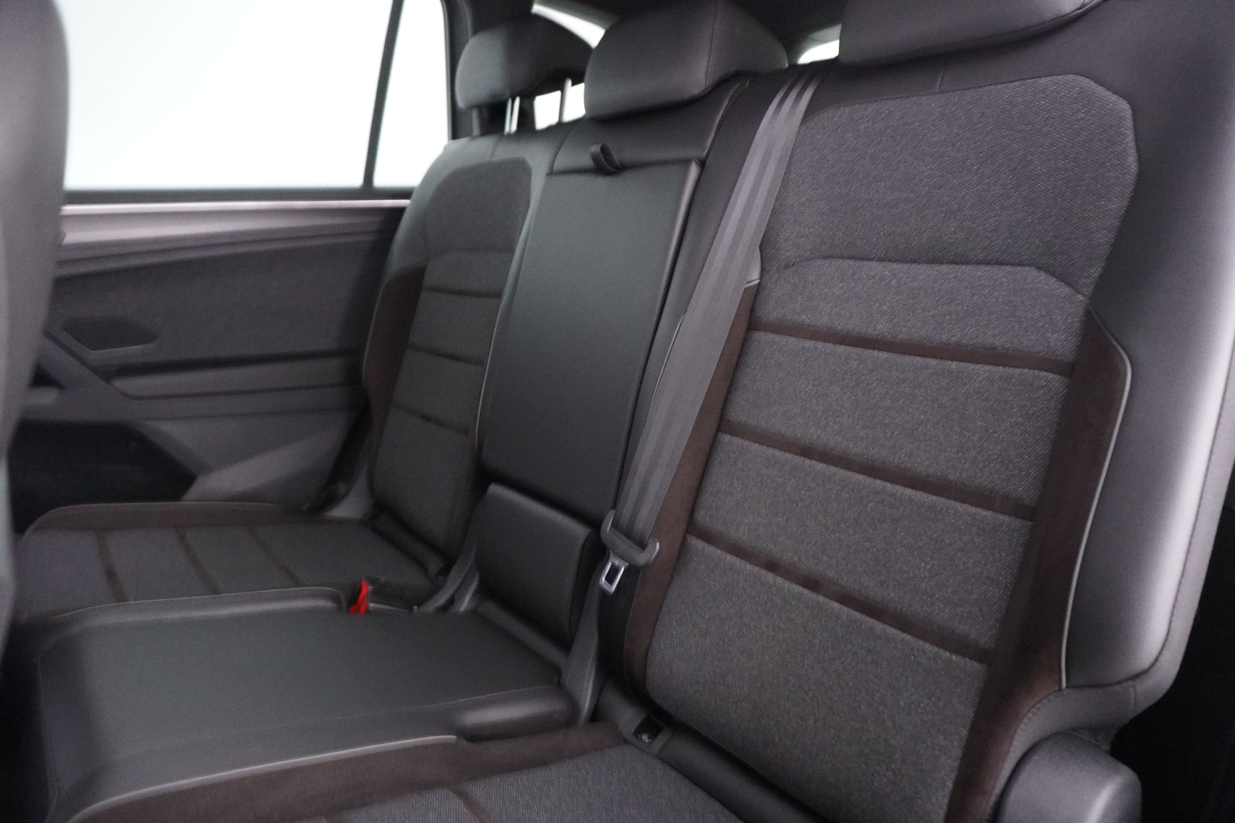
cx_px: 618
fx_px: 823
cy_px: 412
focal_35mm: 24
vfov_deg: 53.1
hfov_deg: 73.7
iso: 6400
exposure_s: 1/20
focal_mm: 16
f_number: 3.5
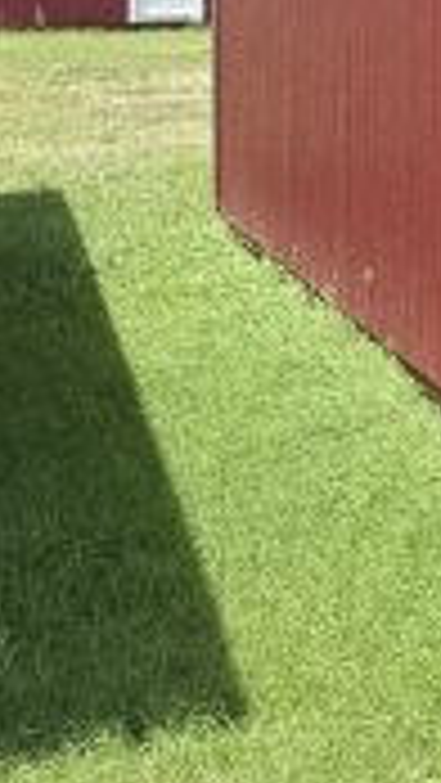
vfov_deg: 21.1
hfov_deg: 9.4
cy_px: -81
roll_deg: -1.8
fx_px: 1994
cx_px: 1395
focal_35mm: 96
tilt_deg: +1.9
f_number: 1.78
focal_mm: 6.76
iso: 100
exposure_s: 1/2611
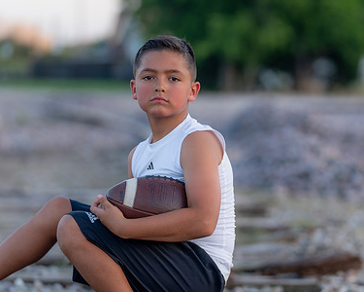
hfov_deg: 8.9
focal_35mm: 216
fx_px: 2327
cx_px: 208
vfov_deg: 7.2
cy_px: 186
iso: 320
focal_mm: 128
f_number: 2.8
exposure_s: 1/320
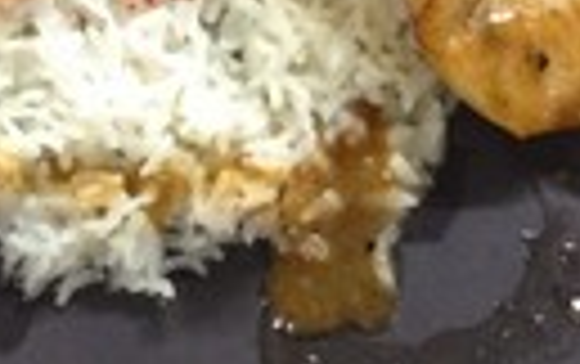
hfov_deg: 14.5
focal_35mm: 144
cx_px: 157
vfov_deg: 8.8
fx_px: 2279
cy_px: -258
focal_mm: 4.28
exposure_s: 1/20
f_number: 2.4
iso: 160
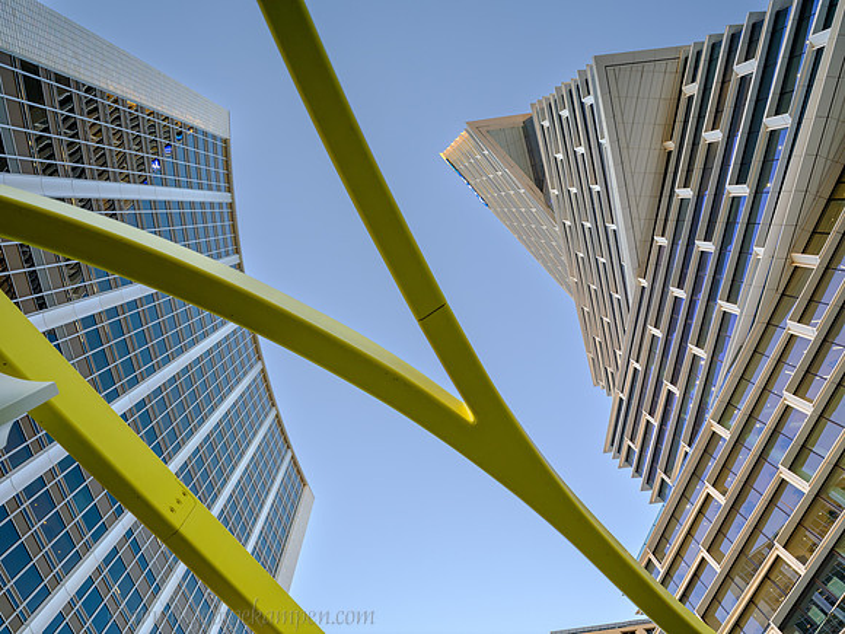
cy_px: 317
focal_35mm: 24
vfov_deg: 56.8
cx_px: 422
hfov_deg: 71.6
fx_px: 586
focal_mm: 30
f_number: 8
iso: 250
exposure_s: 1/80
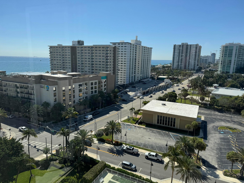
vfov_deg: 56.8
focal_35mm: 24
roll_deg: -1.9
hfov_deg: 71.6
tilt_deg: -11.7
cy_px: 92
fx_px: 169
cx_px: 122
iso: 80
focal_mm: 6.76
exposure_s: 1/4608
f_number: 1.78
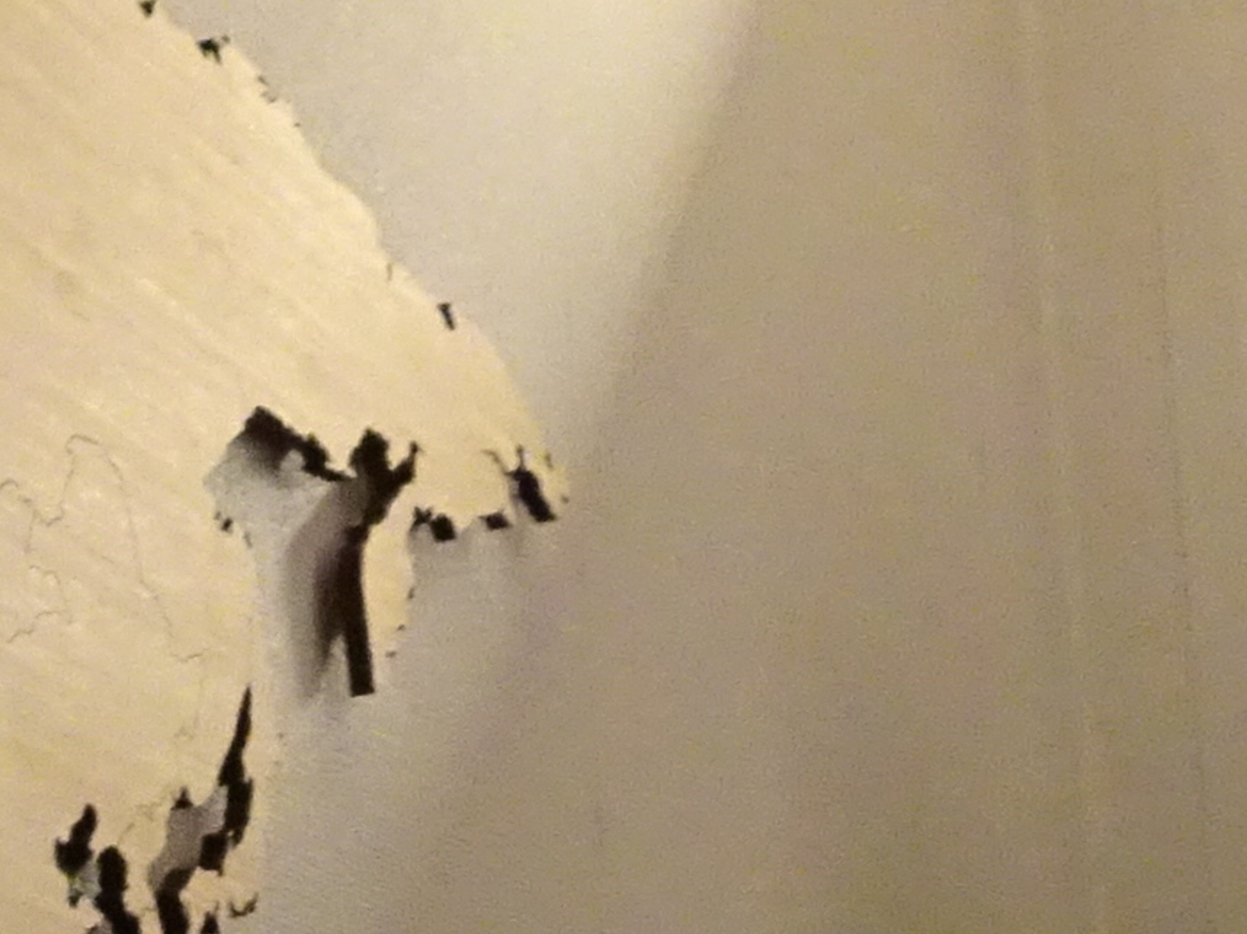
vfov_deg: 10.6
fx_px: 4934
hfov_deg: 12.3
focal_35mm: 137
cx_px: -1432
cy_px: 1220
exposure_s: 1/15
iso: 800
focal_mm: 4.1
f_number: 3.5
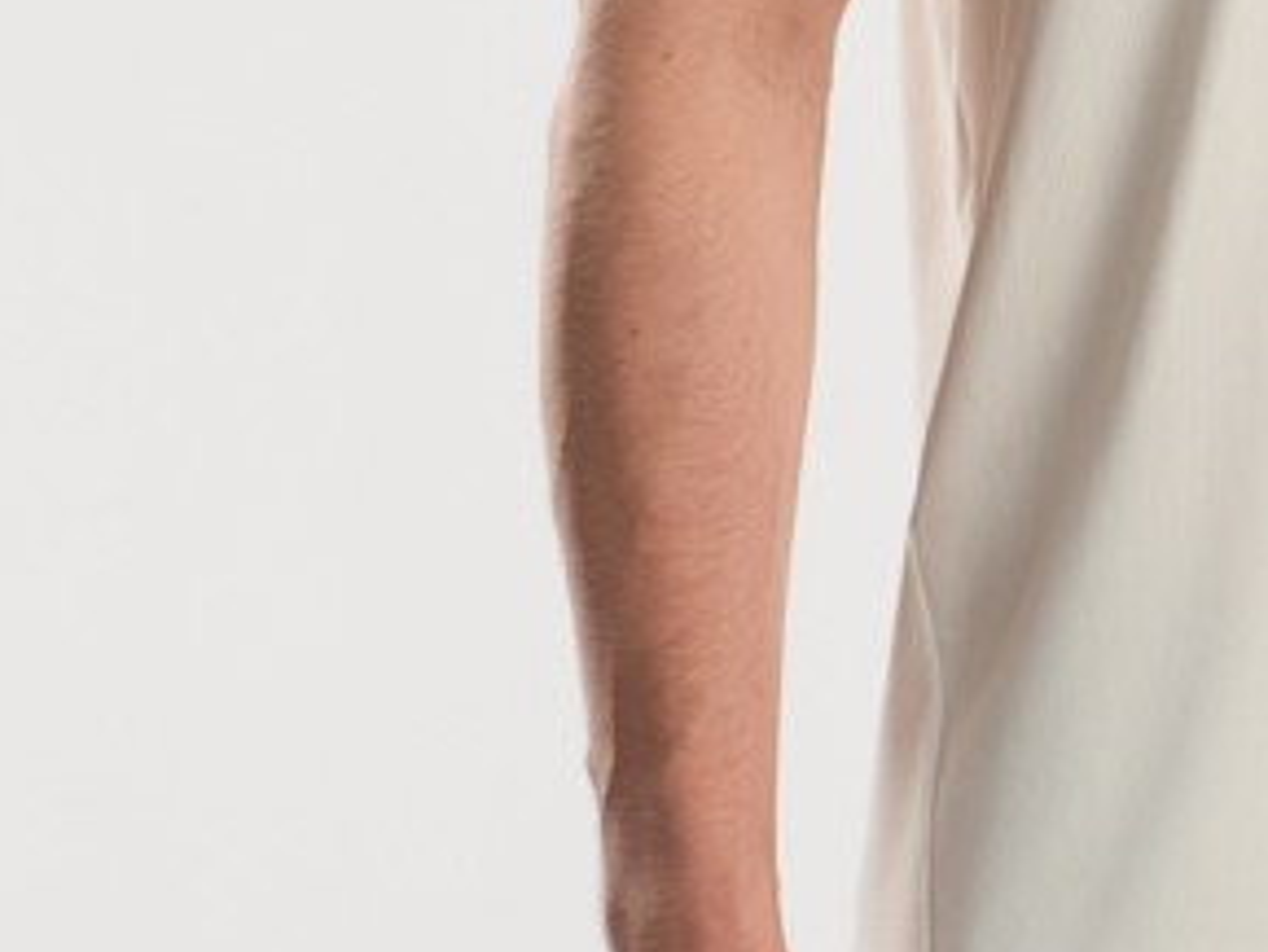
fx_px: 10920
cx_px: 1476
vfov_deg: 5.0
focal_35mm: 298
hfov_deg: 6.6
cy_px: 48
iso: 250
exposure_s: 1/400
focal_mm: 70
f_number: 9
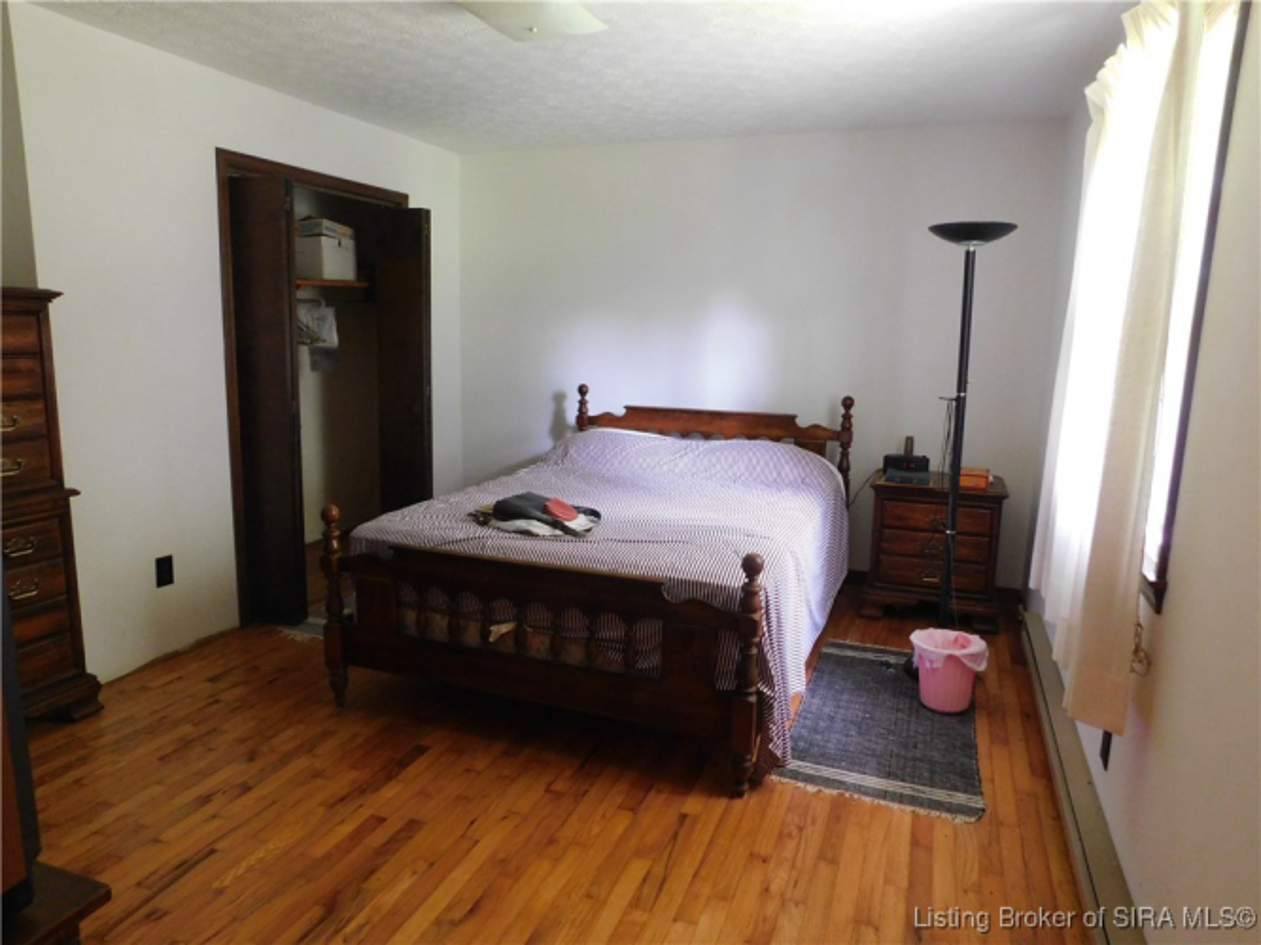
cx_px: 630
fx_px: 838
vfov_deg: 58.9
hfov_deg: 73.9
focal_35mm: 23
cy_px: 472
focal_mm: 4
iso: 400
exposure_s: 1/10
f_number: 3
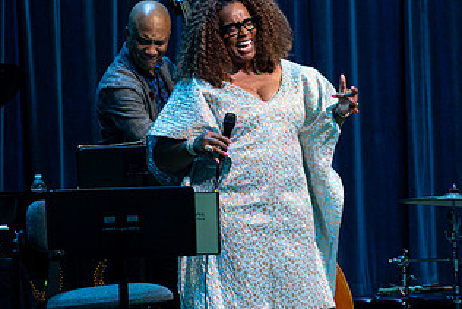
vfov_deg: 3.4
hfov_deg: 5.1
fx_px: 5161
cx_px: 190
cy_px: 160
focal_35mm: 402
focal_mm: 184
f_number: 6.3
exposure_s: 1/250
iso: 2500
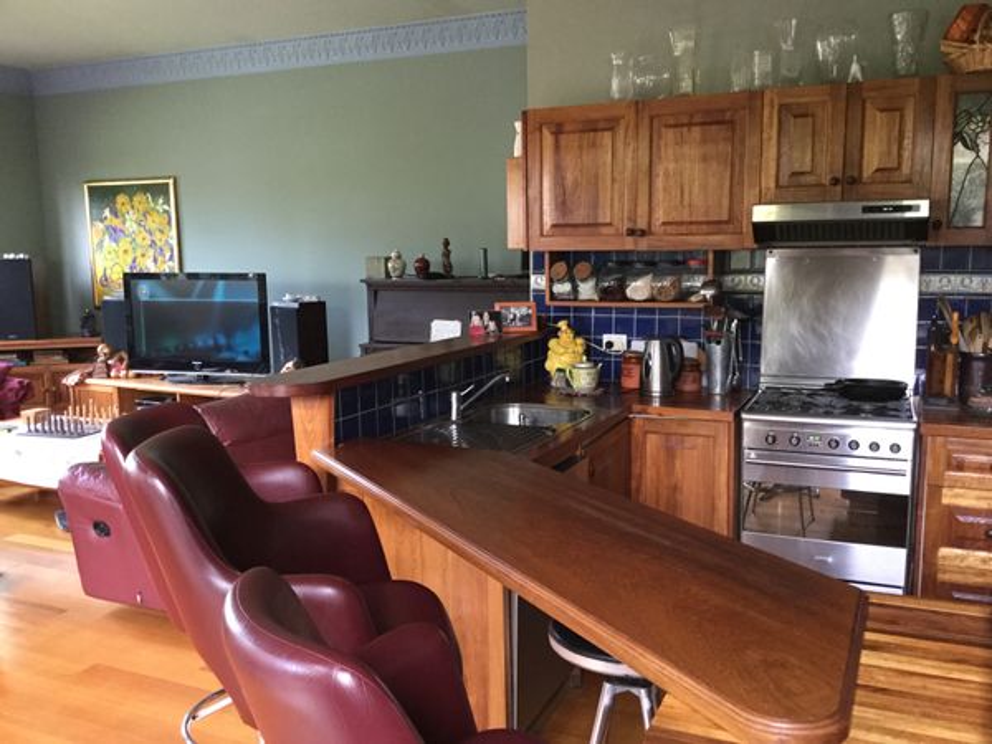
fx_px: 888
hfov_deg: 58.4
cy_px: 372
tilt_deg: -7.7
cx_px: 496
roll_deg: -1.0
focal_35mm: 31
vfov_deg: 45.4
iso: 200
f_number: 2.4
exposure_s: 1/33
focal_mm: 3.3
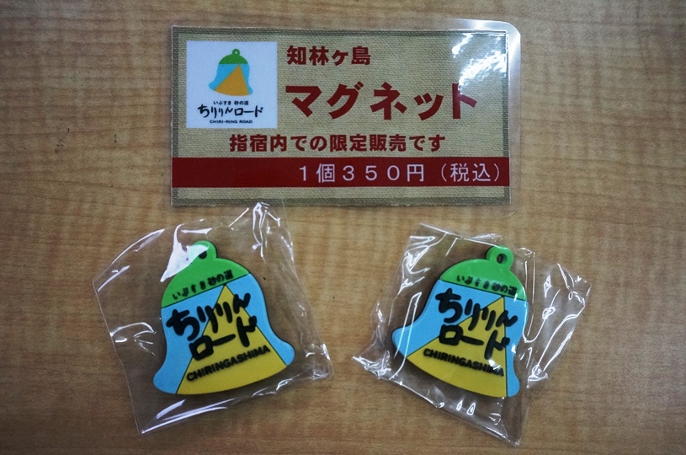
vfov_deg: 52.9
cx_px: 343
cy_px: 228
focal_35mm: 24
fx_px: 456
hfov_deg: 73.8
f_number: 8
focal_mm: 16
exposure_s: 1/320
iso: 3200
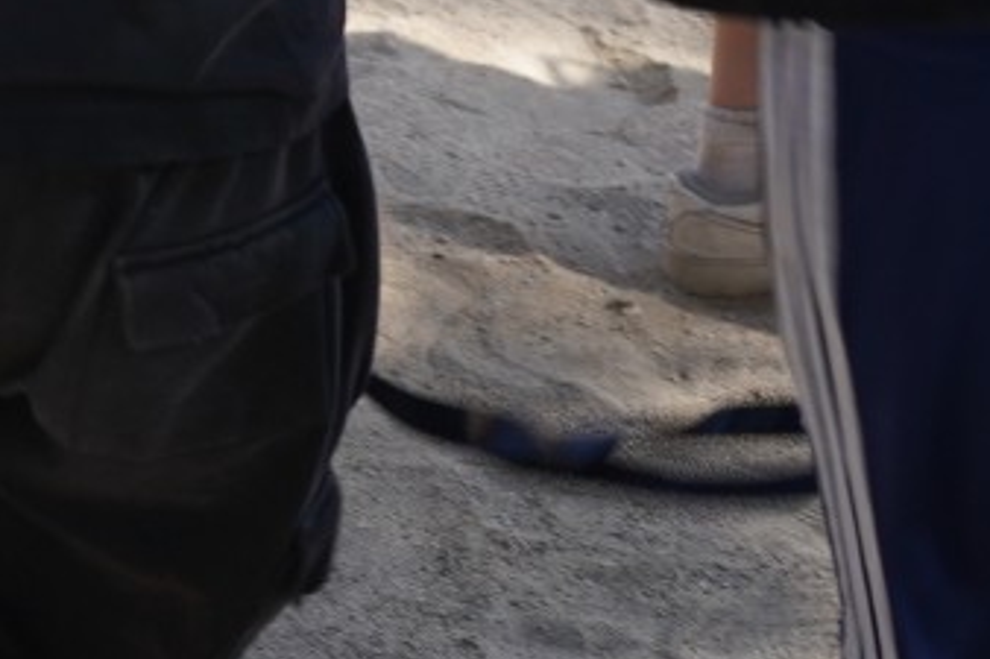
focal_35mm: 168
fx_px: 4618
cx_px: -492
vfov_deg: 7.9
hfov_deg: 11.7
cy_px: -562
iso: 100
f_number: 4
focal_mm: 35
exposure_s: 1/60
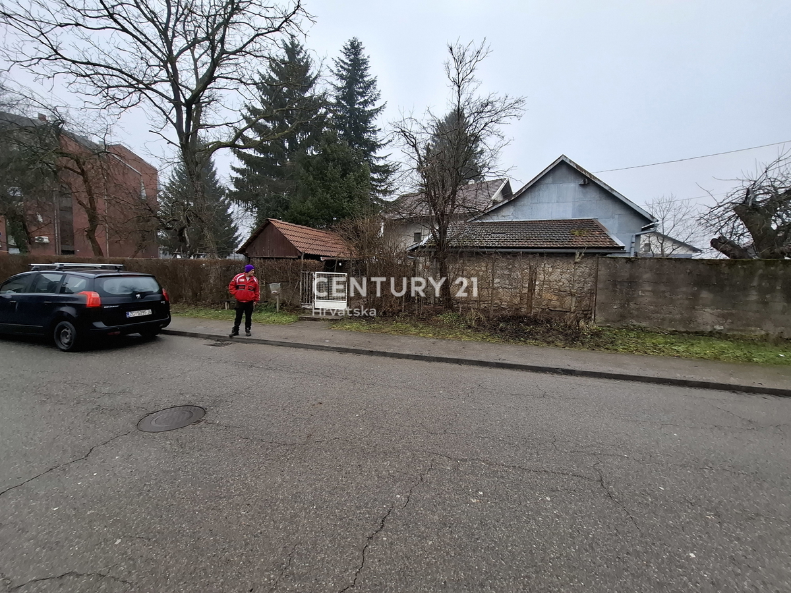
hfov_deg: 106.2
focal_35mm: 13
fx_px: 297
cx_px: 396
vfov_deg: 89.9
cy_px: 296
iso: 40
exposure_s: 1/128
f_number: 2.2
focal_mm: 1.74
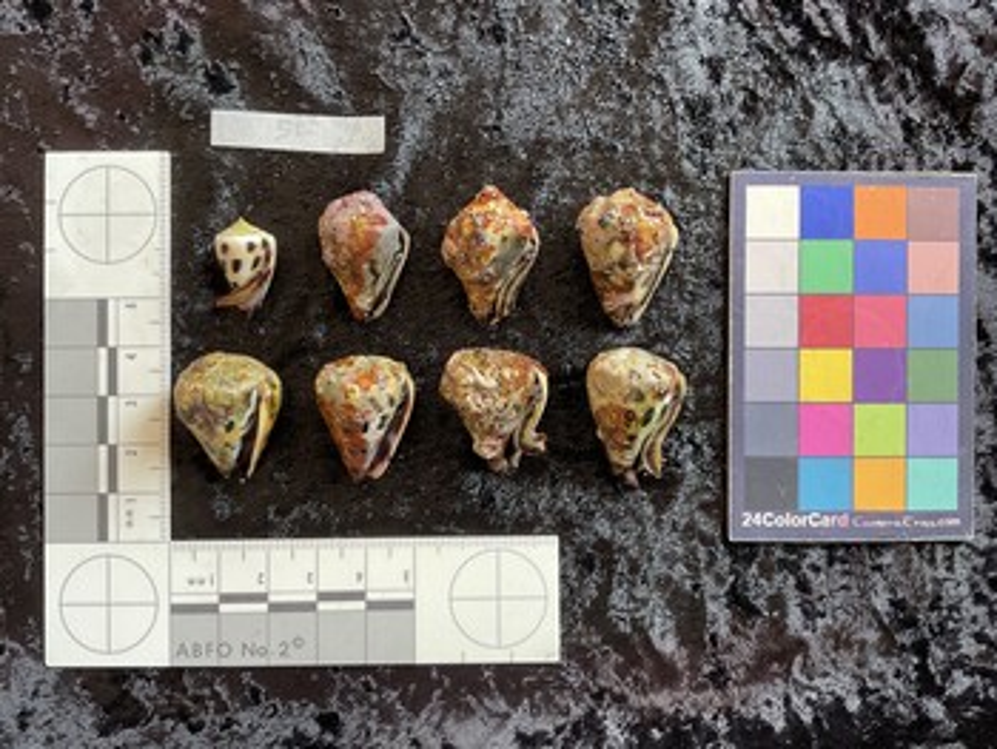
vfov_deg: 48.3
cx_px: 498
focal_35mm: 29
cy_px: 374
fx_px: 836
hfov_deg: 61.6
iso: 50
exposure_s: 1/60
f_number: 1.8
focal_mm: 3
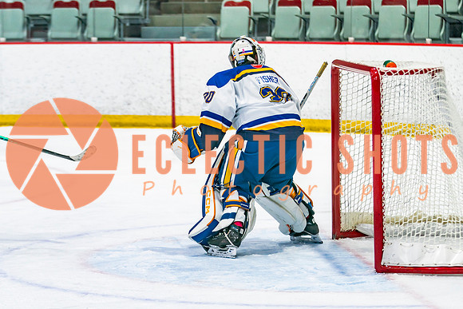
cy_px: 199
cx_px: 210
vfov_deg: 7.8
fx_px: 2275
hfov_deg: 11.6
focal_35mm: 177
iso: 500
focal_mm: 110
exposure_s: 1/640
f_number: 3.2
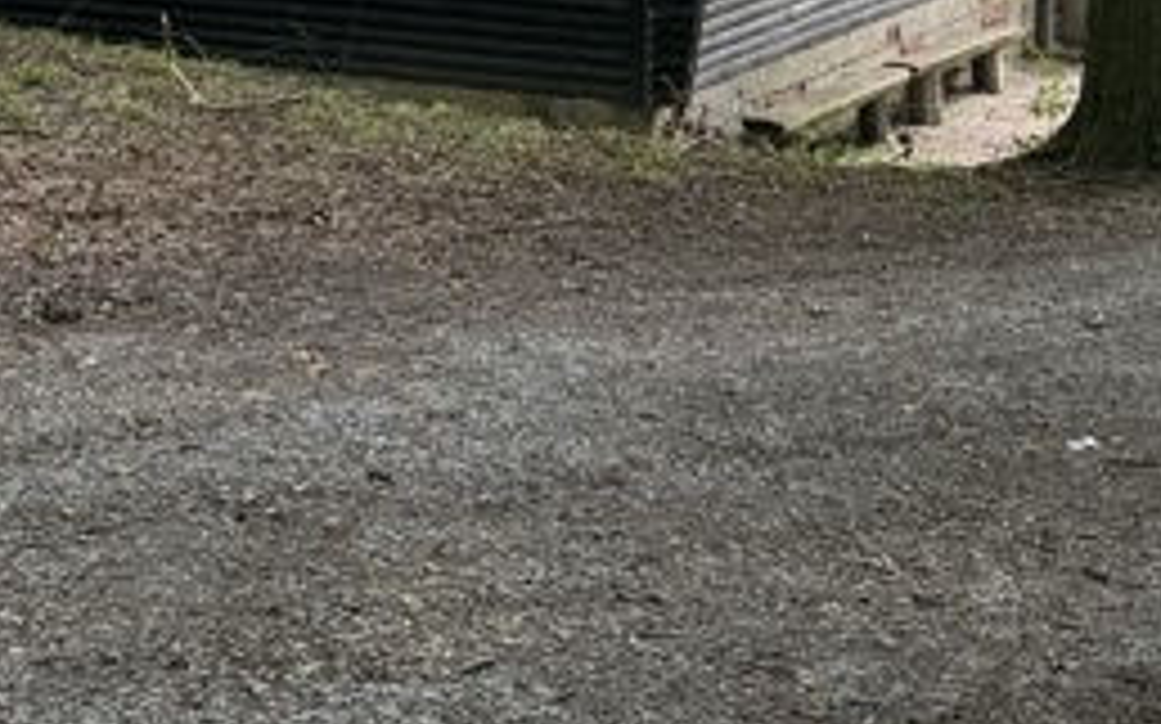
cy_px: -558
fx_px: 3194
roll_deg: -1.6
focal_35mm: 101
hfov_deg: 20.3
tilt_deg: +0.0
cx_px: 954
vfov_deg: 12.0
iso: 64
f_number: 1.78
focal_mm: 6.76
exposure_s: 1/163
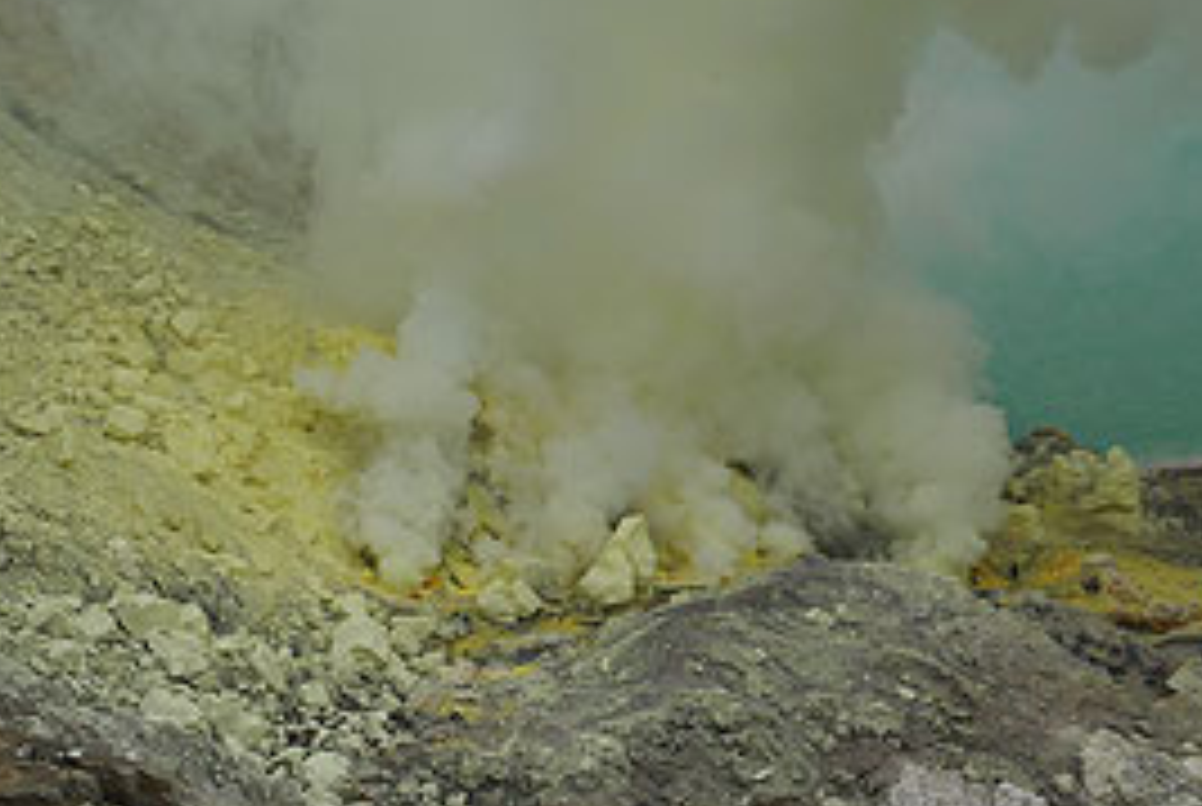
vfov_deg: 10.0
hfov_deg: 14.8
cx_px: 869
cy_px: 281
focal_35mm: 138
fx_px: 4615
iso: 100
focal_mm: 55
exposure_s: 1/250
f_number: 8
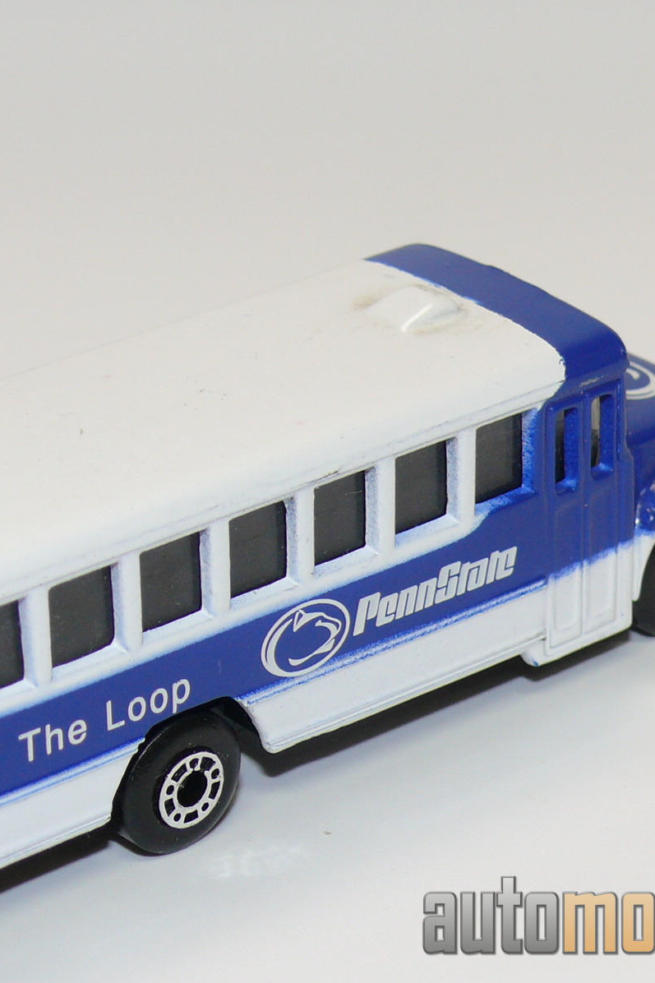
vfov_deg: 15.2
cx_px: 233
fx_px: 3685
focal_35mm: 135
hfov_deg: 10.2
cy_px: 492
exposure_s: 1/30
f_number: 4
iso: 100
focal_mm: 13.1
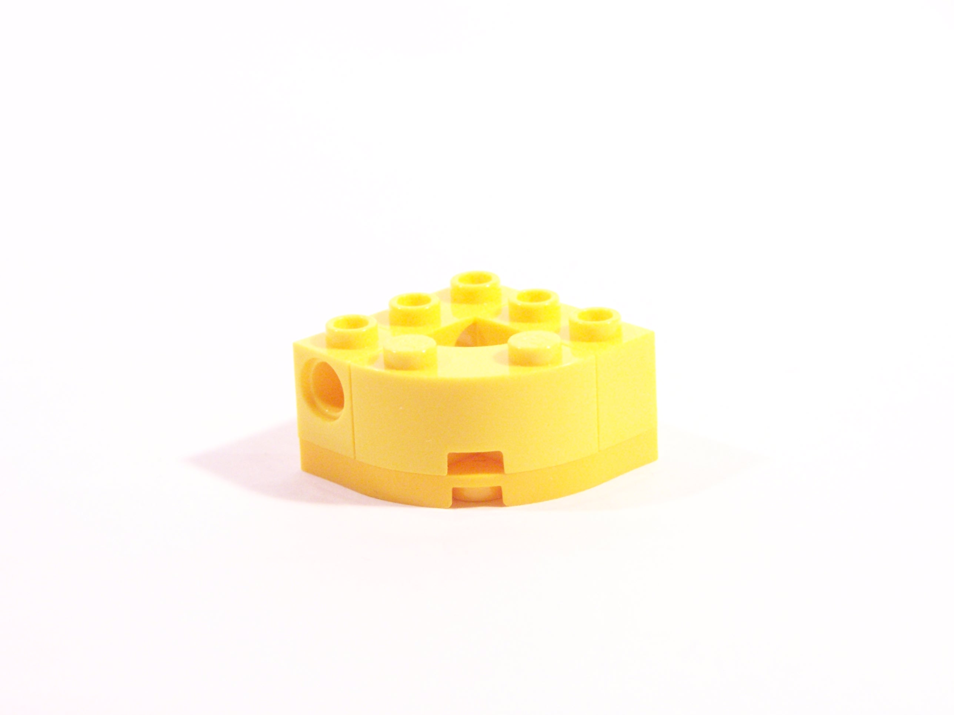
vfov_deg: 14.1
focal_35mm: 105
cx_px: 477
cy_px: 358
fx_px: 2894
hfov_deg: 18.7
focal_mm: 17.5
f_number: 3.6
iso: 400
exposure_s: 1/30
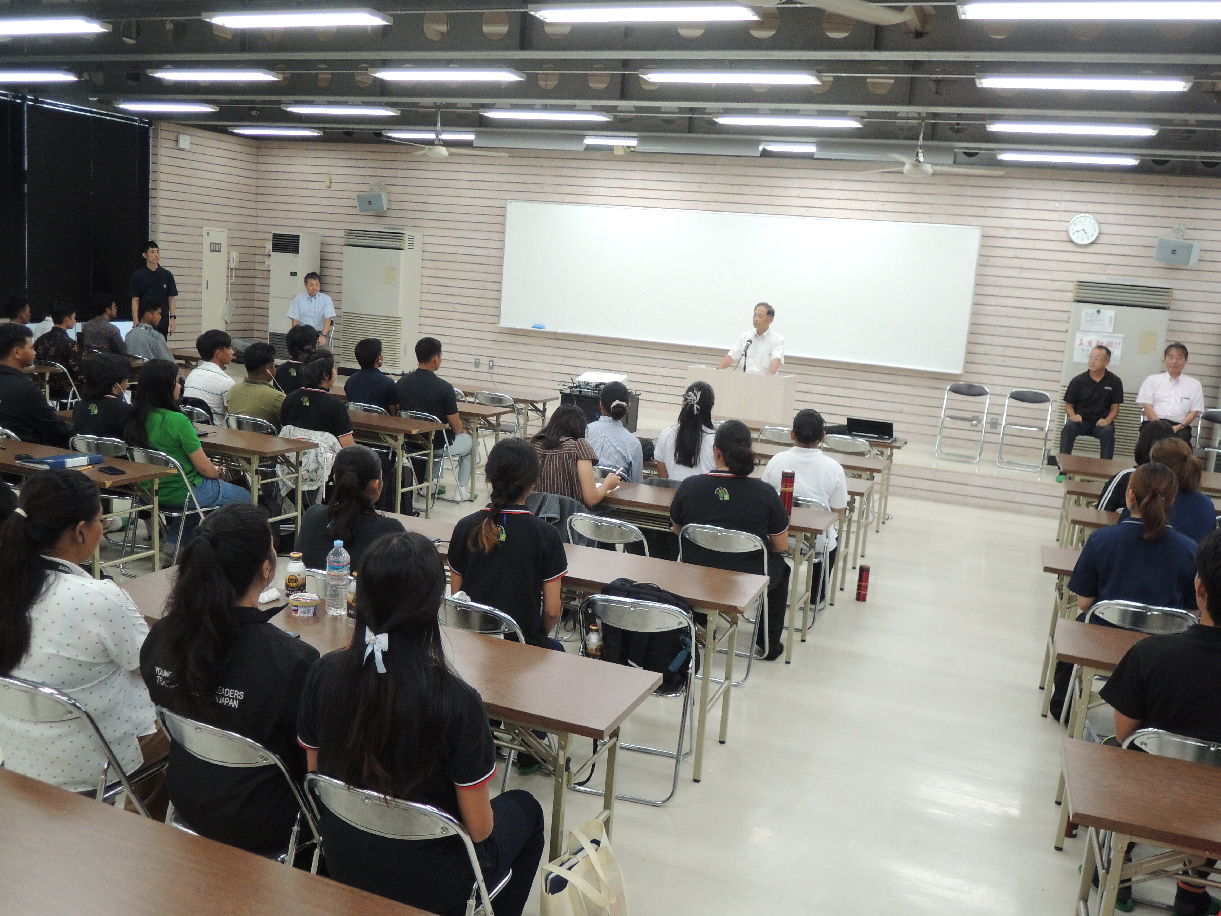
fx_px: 1093
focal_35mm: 31
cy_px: 458
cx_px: 610
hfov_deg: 58.4
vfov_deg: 45.4
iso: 400
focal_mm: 5.5
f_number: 2.1
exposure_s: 1/125
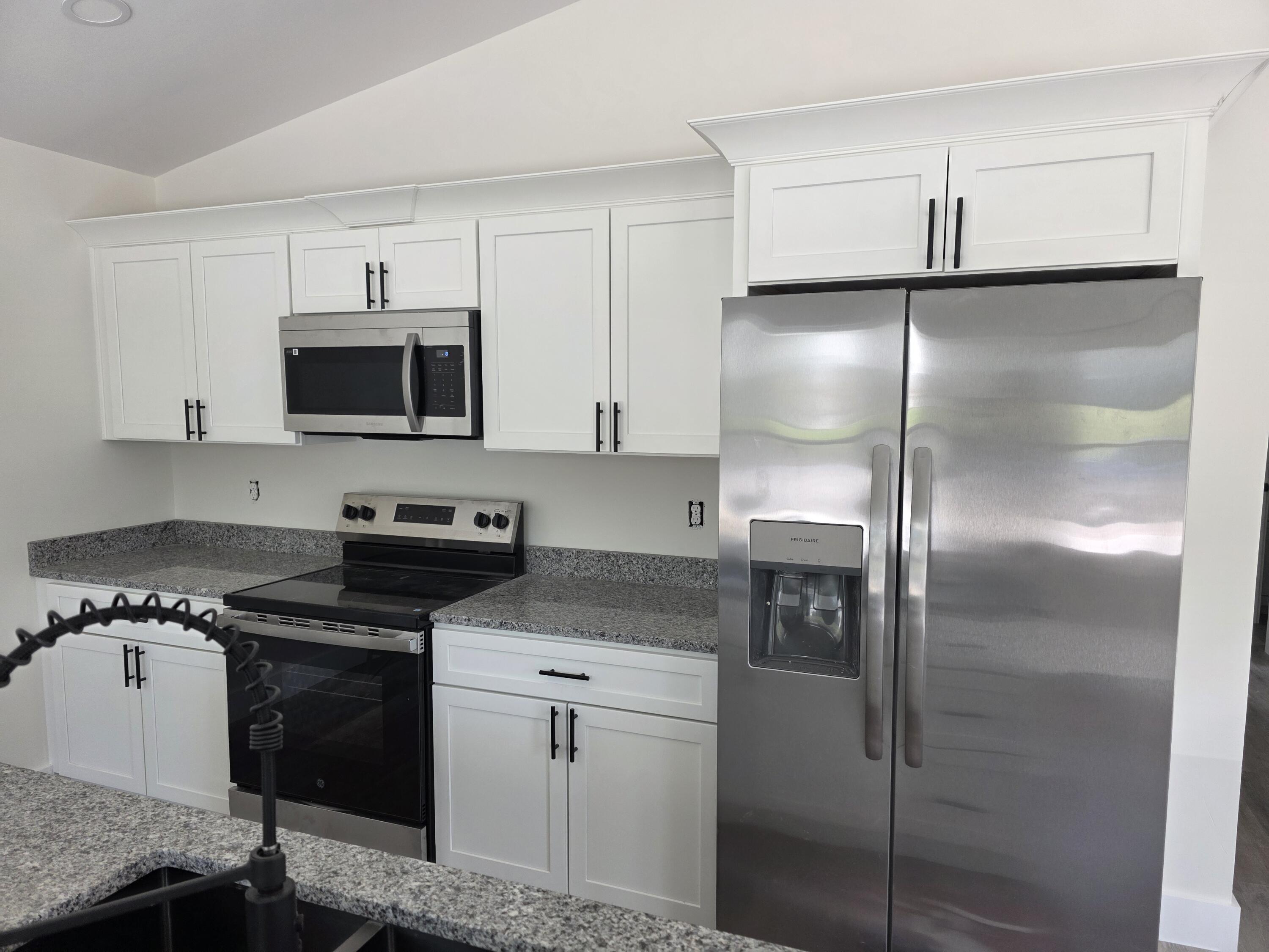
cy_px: 476
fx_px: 843
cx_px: 634
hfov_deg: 73.9
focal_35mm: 23
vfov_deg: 58.9
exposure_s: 1/180
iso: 64
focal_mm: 6.3
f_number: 1.7
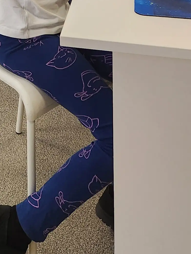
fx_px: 647
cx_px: -24
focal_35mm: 88
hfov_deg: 16.2
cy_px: -182
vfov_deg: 18.3
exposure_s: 1/100
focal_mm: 5.4
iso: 400
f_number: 1.8
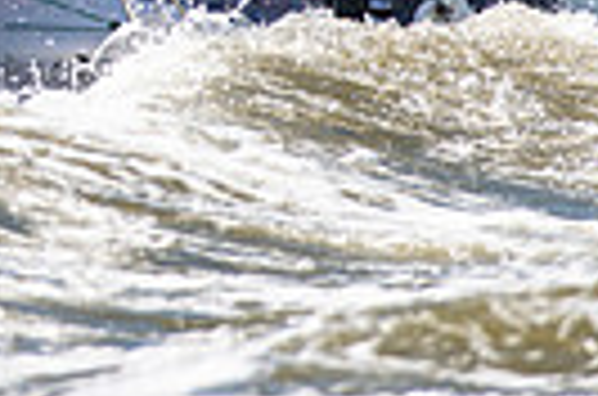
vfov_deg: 1.4
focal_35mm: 981
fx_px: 16257
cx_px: -265
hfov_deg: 2.1
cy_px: -346
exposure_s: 1/2500
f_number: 5
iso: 320
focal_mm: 200
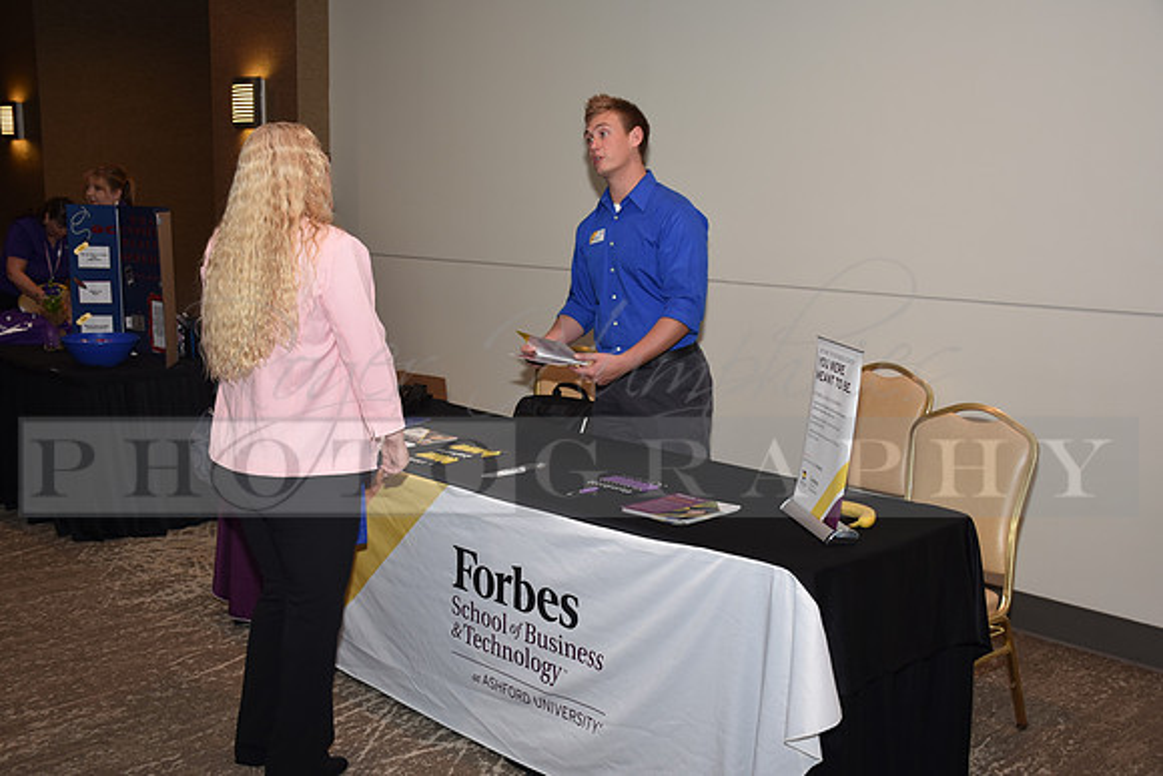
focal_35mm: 36
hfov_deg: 53.1
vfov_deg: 36.9
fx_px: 1163
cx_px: 582
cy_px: 388
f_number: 5
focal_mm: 24
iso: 200
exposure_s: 1/60
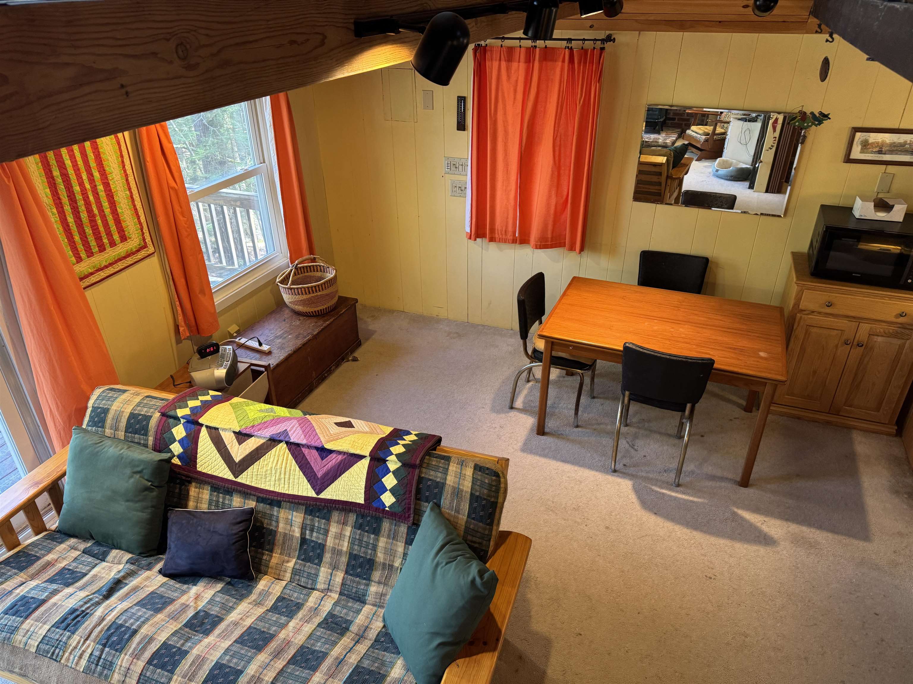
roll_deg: +0.8
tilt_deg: -29.4
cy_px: 342
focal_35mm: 24
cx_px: 456
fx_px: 633
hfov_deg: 71.6
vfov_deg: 56.8
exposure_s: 1/60
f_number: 1.78
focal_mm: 6.76
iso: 200
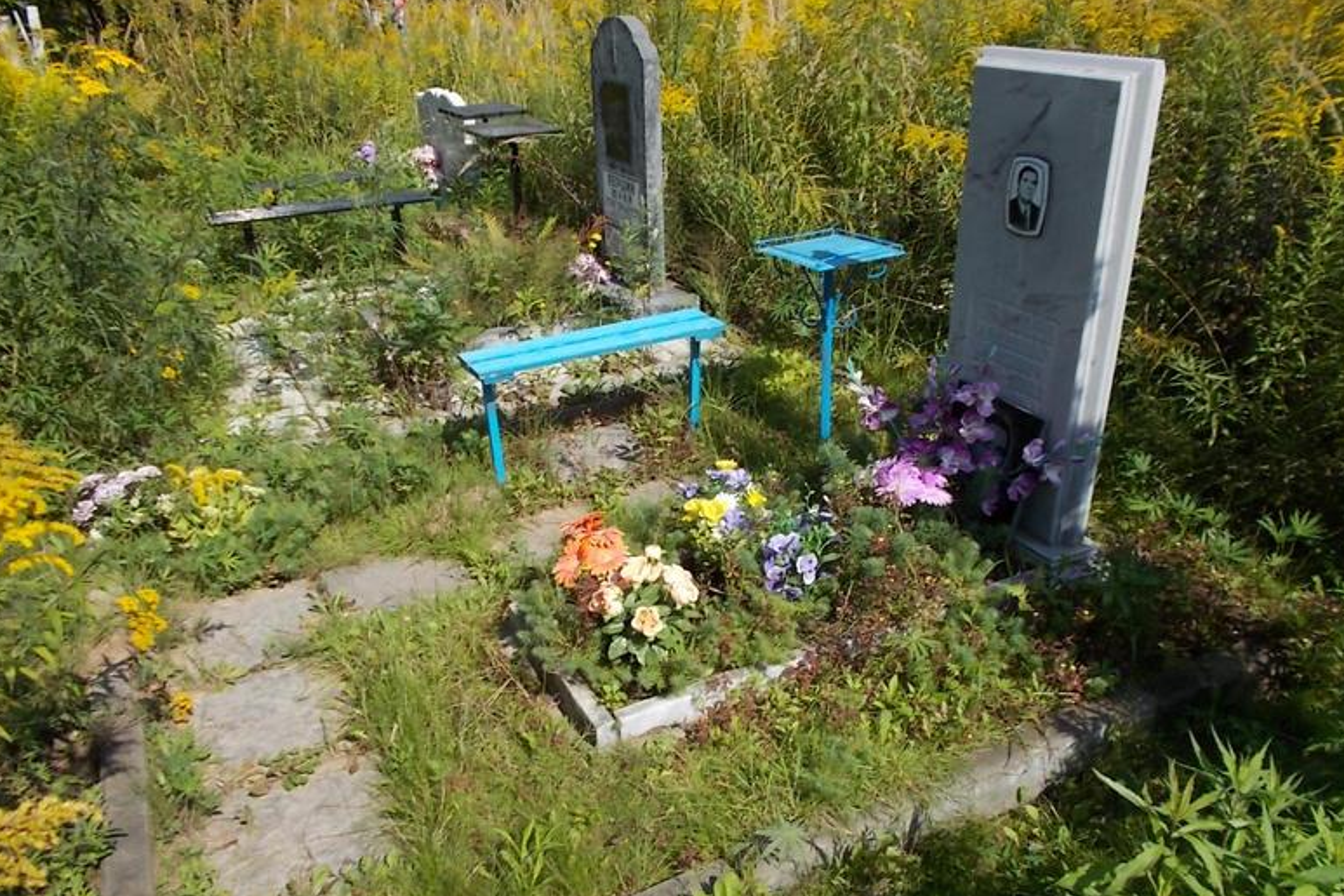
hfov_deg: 65.5
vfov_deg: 46.3
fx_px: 1045
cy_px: 487
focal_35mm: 28
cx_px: 685
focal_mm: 4.6
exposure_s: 1/160
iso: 80
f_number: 8
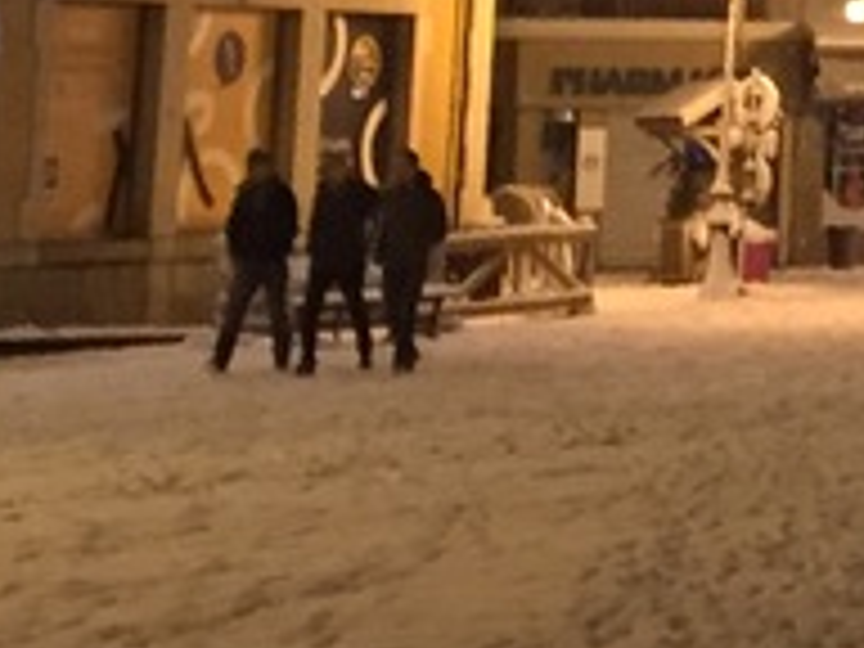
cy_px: -832
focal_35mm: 181
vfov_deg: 7.7
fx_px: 4518
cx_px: 1485
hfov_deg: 10.4
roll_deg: +0.3
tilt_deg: +12.1
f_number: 2.2
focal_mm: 4.15
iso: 250
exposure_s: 1/20
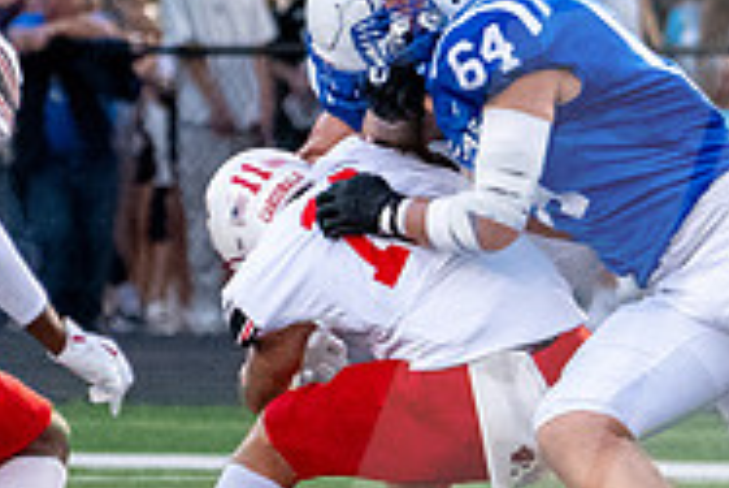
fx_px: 26162
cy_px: 410
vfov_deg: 1.1
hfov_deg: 1.6
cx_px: 602
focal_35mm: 1291
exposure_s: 1/1250
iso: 6400
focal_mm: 240
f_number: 5.3
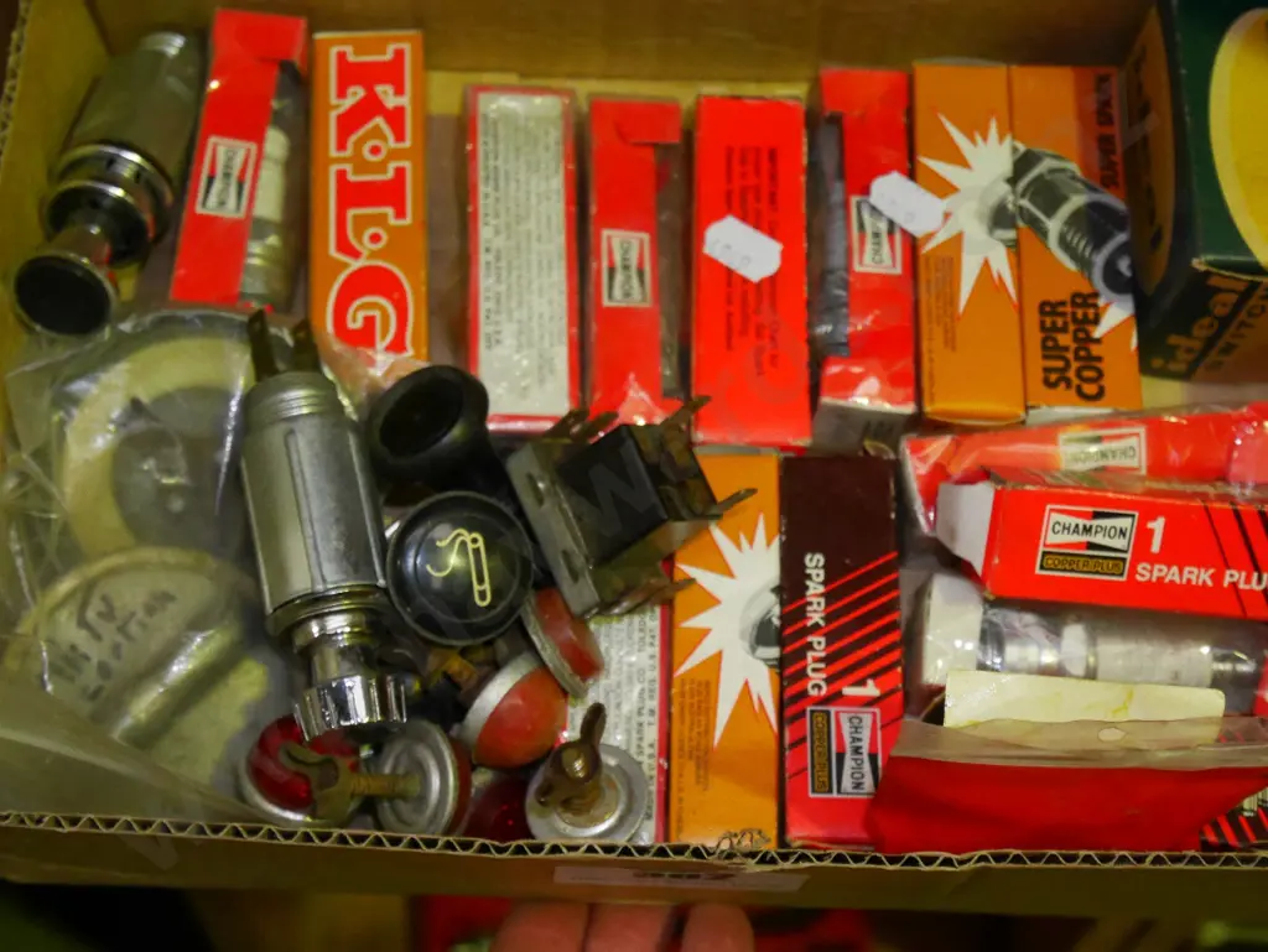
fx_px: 2052
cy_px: 476
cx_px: 634
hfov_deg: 34.3
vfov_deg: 26.1
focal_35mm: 56
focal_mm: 28
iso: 3200
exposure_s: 1/160
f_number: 5.4
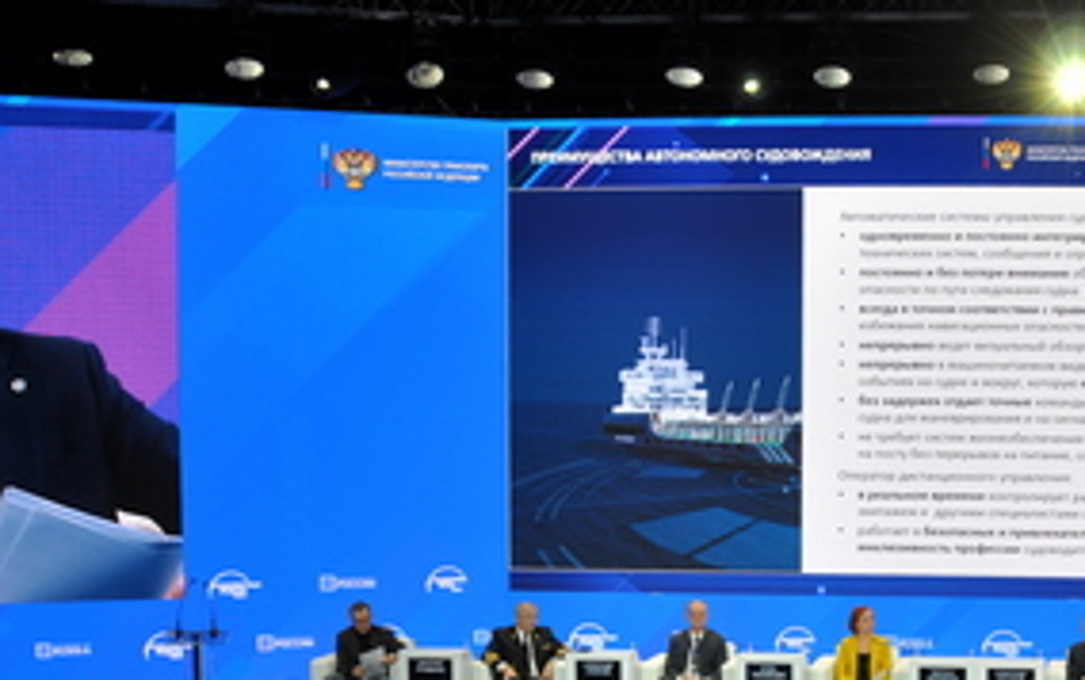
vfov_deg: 21.9
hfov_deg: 33.6
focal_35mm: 58
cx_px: 936
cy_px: 607
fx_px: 1716
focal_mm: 18
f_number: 5.6
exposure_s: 1/30
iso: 200
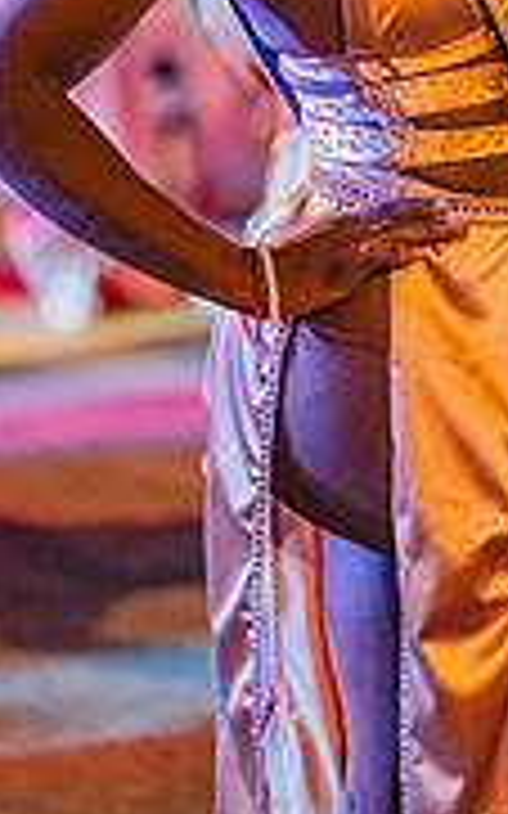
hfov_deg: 10.1
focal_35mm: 127
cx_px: 665
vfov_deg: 15.9
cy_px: -103
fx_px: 2815
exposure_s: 1/250
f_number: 1.2
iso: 6400
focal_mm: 50
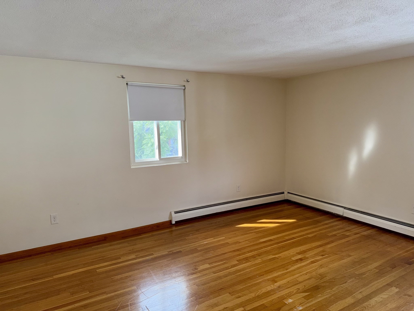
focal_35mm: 24
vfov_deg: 56.8
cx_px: 207
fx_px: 287
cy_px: 156
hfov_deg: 71.6
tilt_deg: -6.4
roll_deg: +1.7
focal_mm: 6.76
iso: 80
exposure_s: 1/191
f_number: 1.78
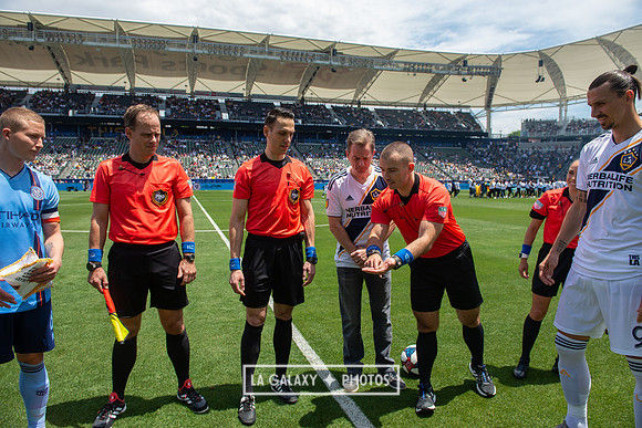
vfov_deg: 53.2
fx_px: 428
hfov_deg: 73.7
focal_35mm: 24
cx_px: 321
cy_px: 214
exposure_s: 1/1000
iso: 200
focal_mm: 24
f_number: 5.6
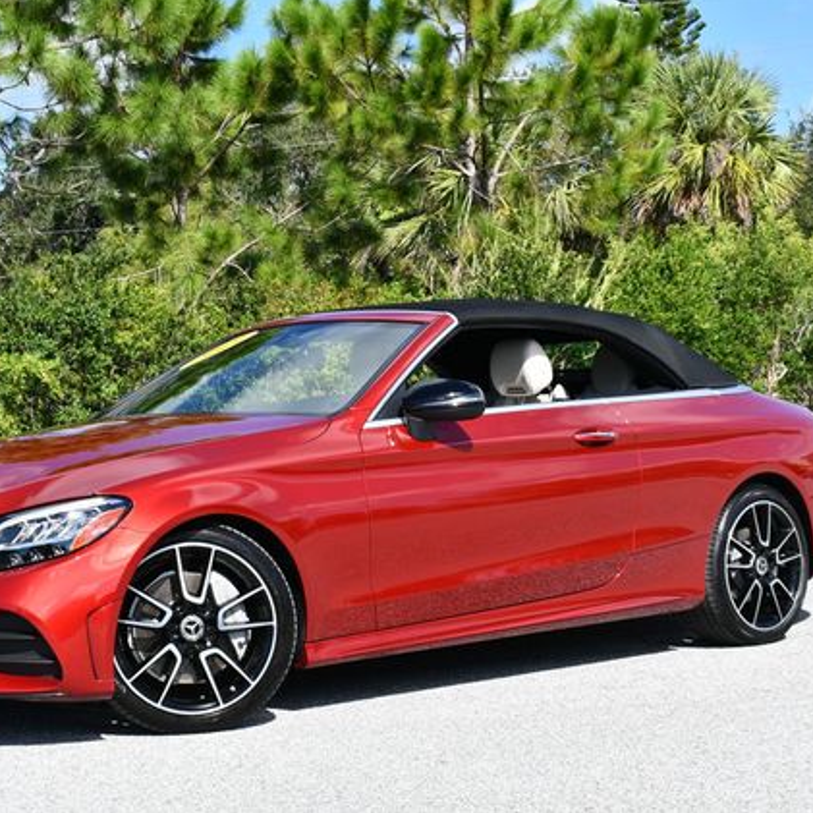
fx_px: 1993
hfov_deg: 23.0
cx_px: 303
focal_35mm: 75
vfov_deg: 23.1
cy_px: 402
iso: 100
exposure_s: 1/250
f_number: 8
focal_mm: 29
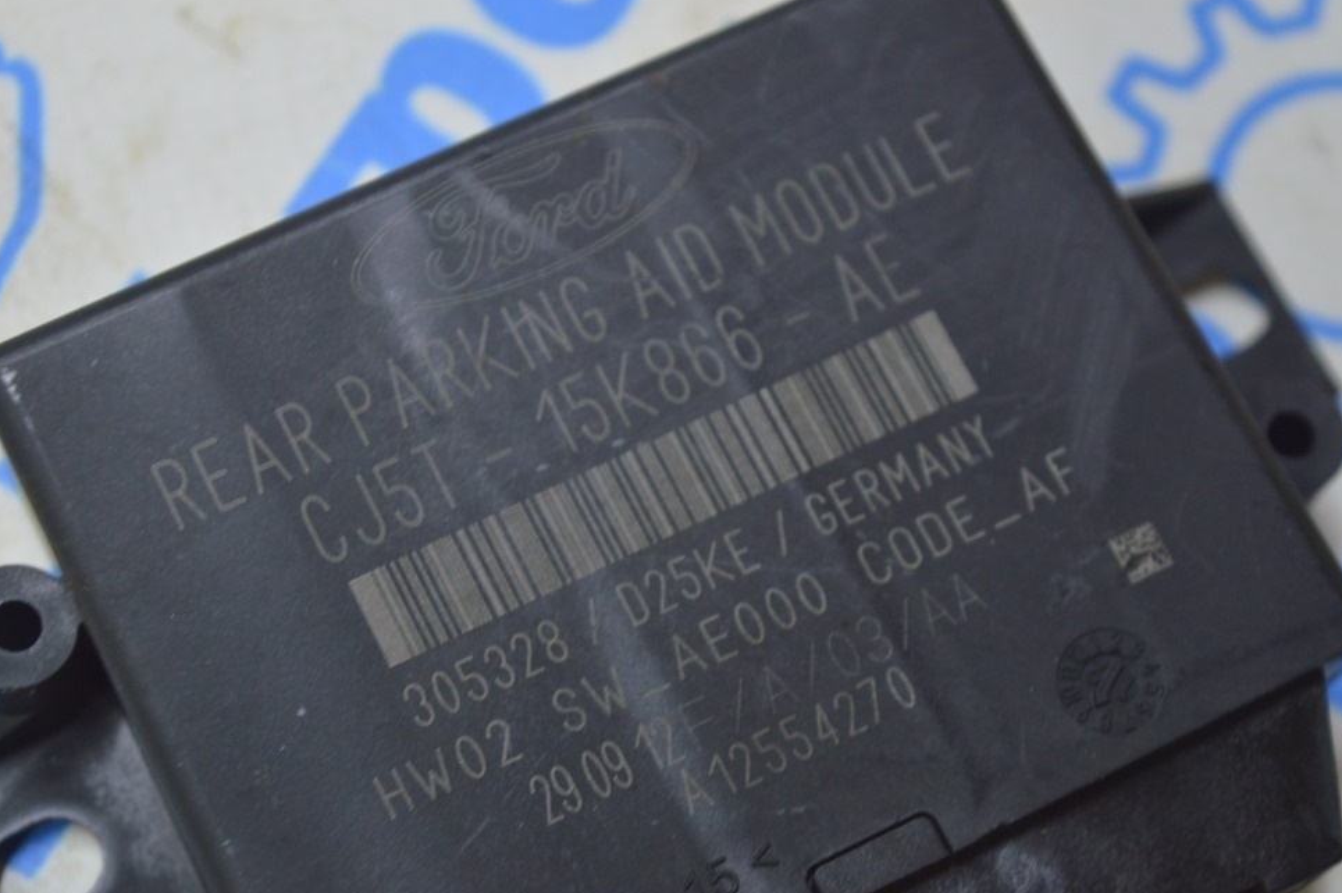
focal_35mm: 88
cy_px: 442
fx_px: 3261
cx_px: 640
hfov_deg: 23.3
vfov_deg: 15.6
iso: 400
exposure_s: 1/20
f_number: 5.6
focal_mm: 55
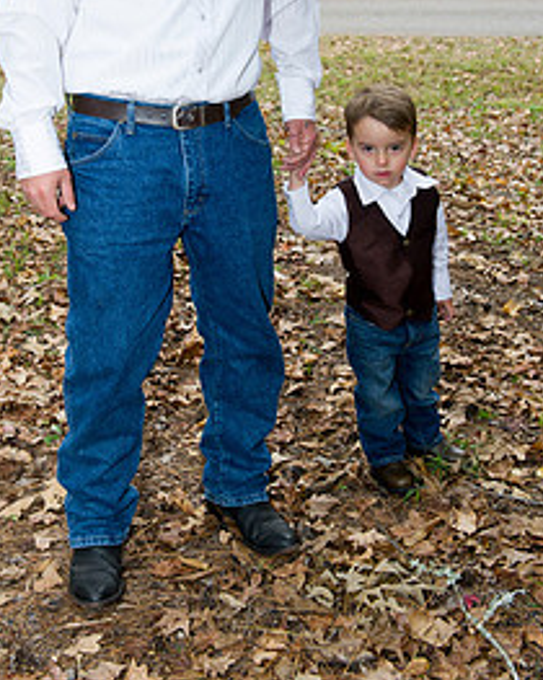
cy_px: 142
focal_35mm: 61
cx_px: 237
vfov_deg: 30.3
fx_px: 1227
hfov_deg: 24.9
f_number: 5.6
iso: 640
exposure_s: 1/160
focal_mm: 38
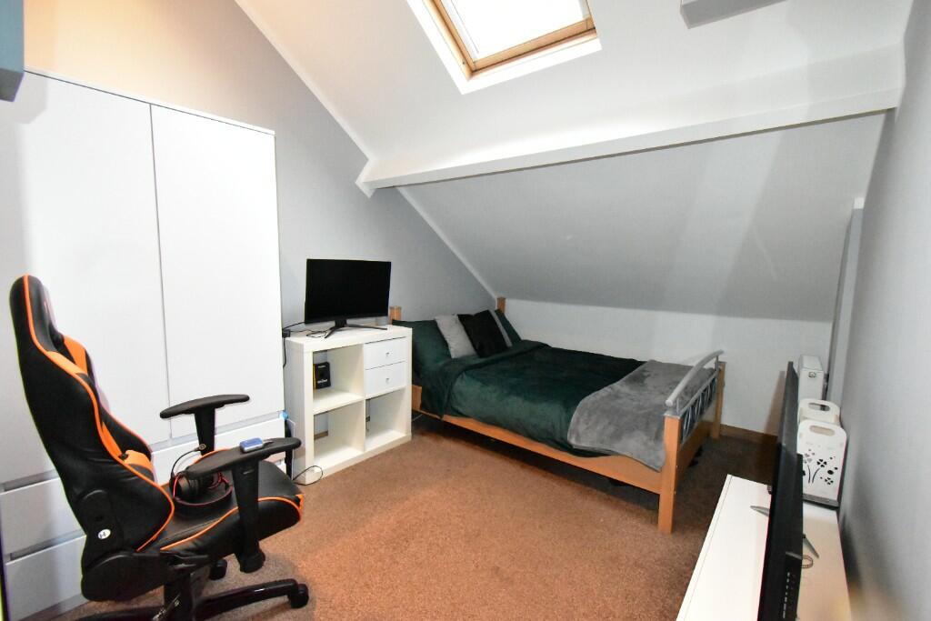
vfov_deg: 77.3
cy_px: 310
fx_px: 388
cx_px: 466
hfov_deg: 100.4
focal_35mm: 15
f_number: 7.1
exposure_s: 1/200
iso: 12800
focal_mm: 10
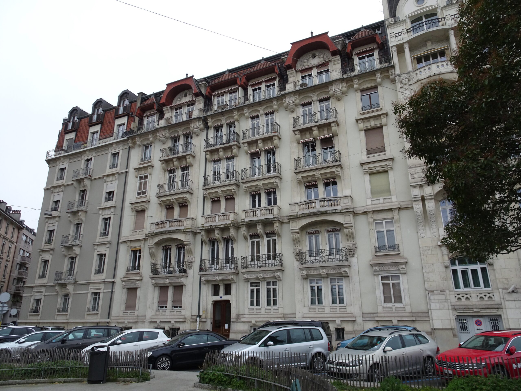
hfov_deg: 71.6
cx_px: 260
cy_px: 196
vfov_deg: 56.8
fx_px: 361
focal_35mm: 24
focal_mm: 4.1
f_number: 3.5
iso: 80
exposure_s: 1/250
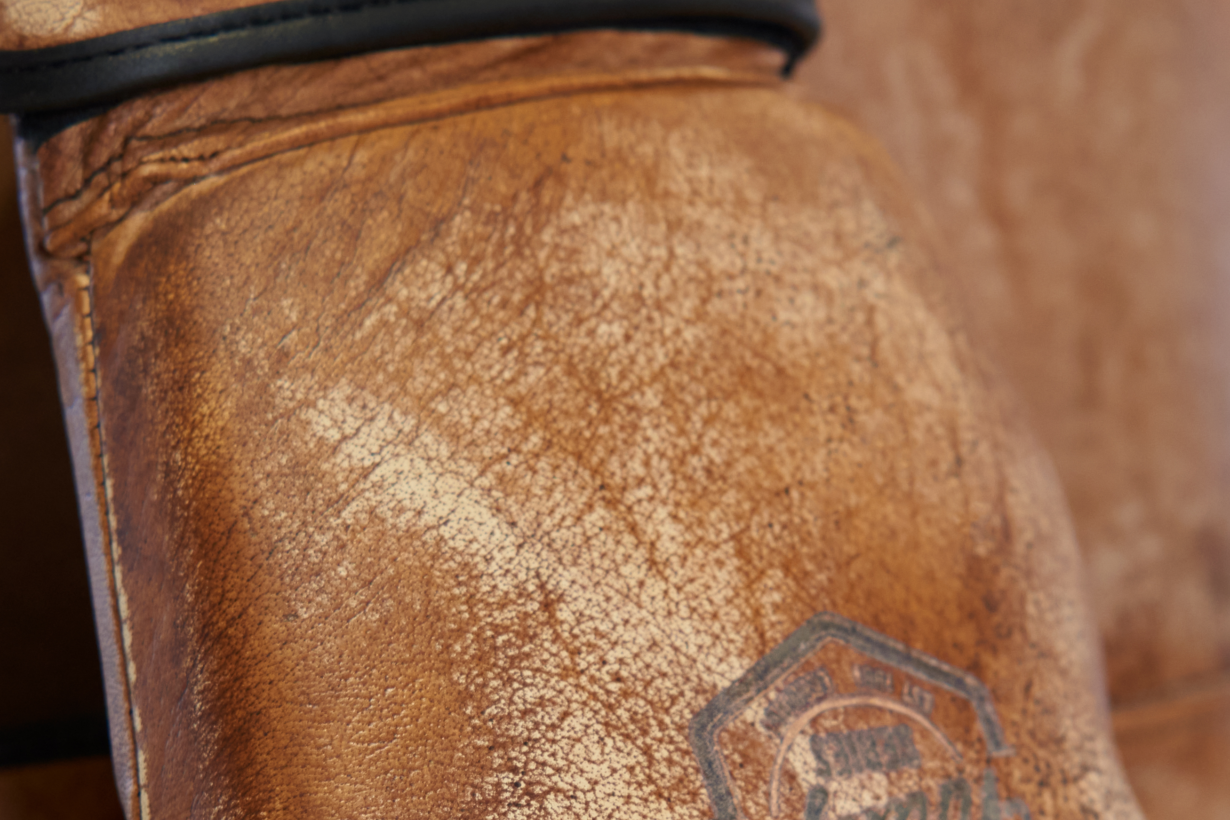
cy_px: 704
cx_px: 606
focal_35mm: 107
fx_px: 3656
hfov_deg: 19.1
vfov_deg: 12.7
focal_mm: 38
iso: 800
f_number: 5
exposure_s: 1/80
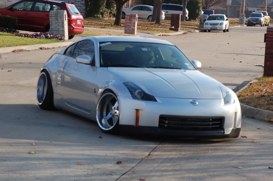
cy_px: 93
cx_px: 139
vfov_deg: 9.1
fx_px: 1143
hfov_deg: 13.6
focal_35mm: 151
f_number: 11
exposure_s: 1/640
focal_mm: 98
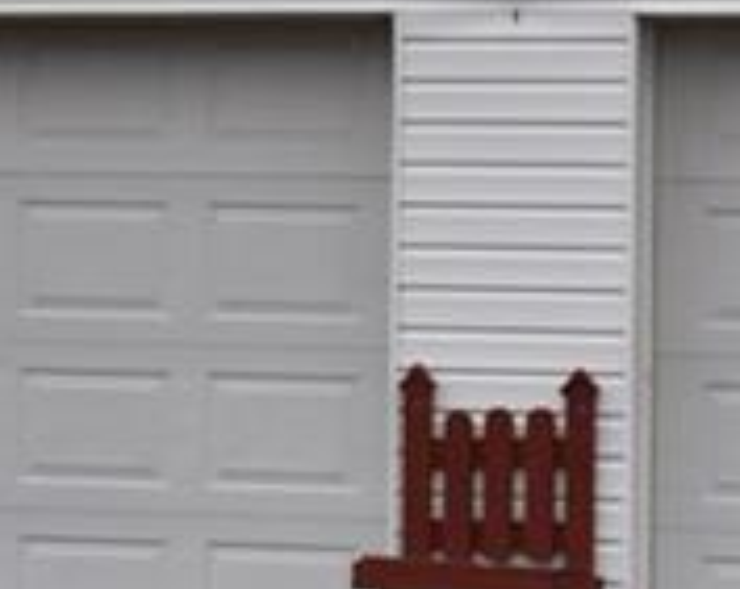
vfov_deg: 7.3
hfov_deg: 9.1
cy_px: 288
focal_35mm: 212
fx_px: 4635
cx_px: 719
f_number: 3.8
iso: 640
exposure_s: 1/2500
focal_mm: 26
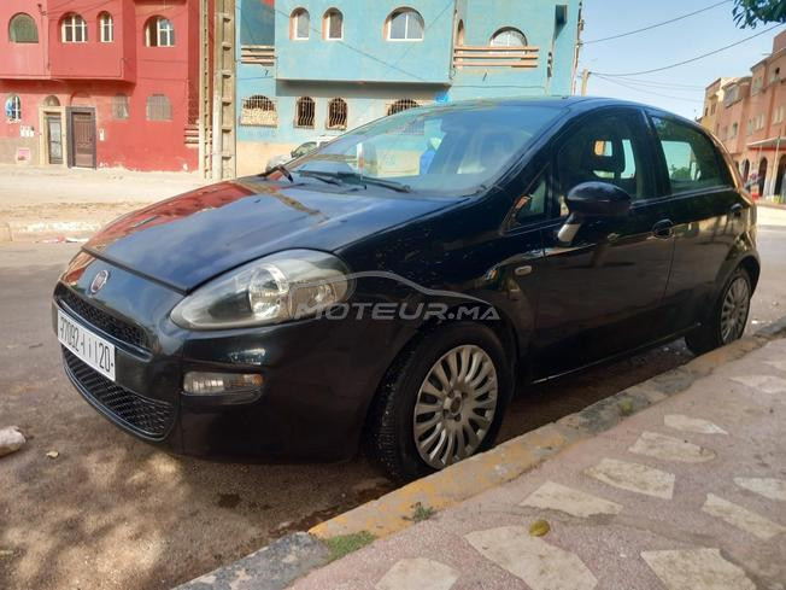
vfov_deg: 51.4
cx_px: 393
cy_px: 295
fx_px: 613
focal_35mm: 27
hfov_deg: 65.3
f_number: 1.8
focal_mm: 4
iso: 25
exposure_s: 1/100
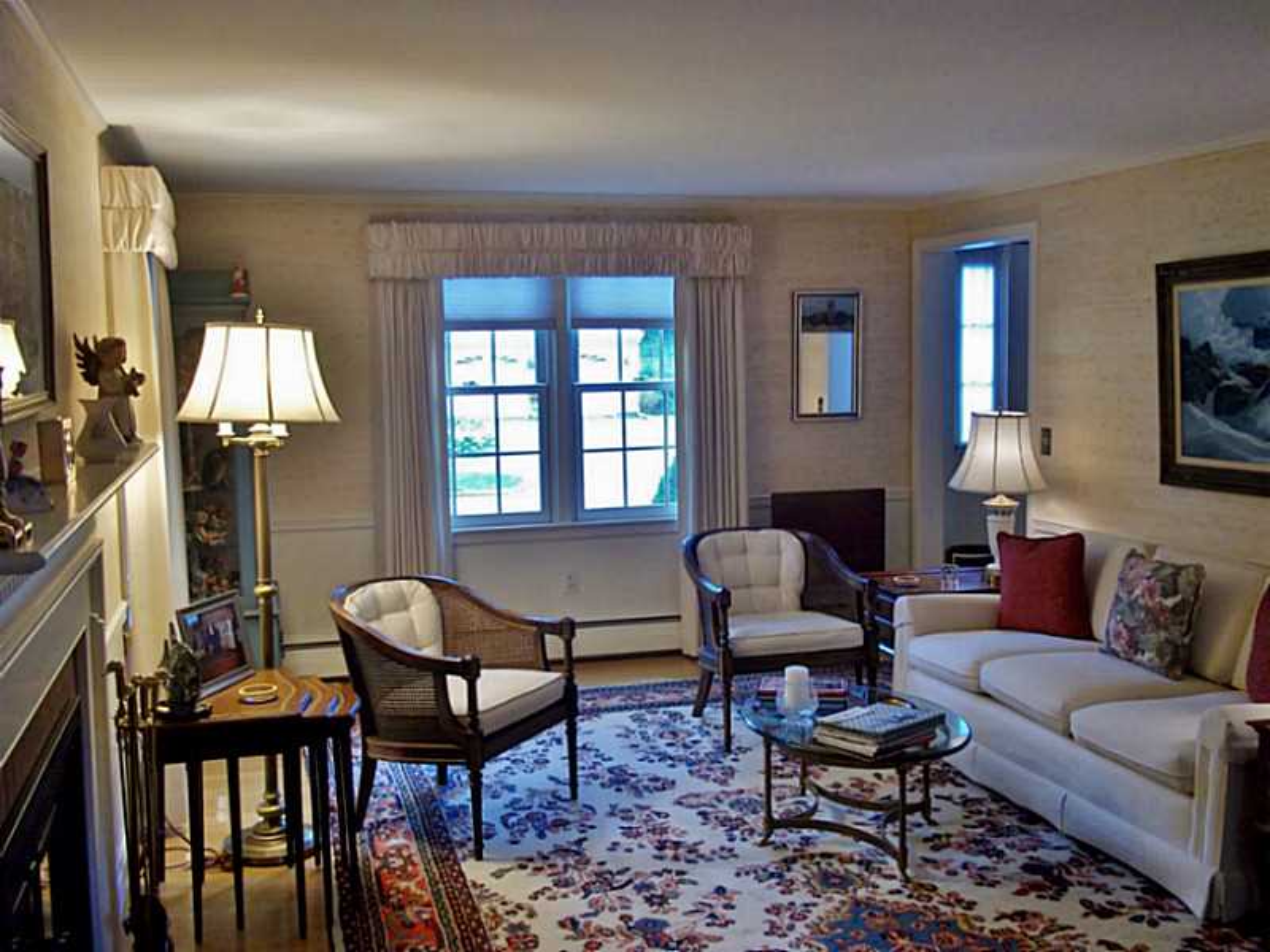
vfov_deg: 39.7
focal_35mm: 36
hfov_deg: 51.4
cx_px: 635
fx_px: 1321
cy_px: 476
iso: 129
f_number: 3.1
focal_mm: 6.5
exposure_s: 1/30
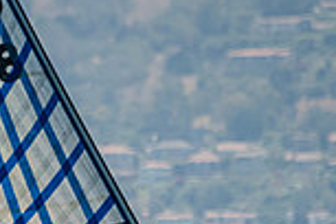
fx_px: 15455
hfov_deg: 1.2
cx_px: -101
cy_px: 402
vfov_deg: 0.8
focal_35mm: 1656
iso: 320
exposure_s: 1/800
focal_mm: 400
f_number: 5.6
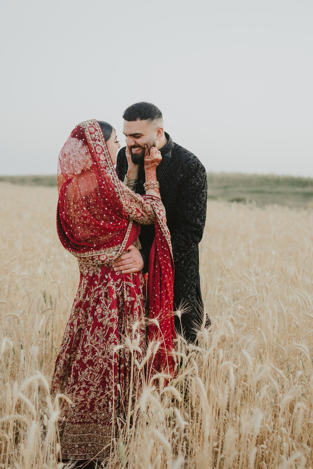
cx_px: 156
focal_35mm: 52
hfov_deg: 26.0
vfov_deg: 38.2
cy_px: 234
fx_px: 678
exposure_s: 1/800
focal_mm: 35
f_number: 1.6
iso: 2500
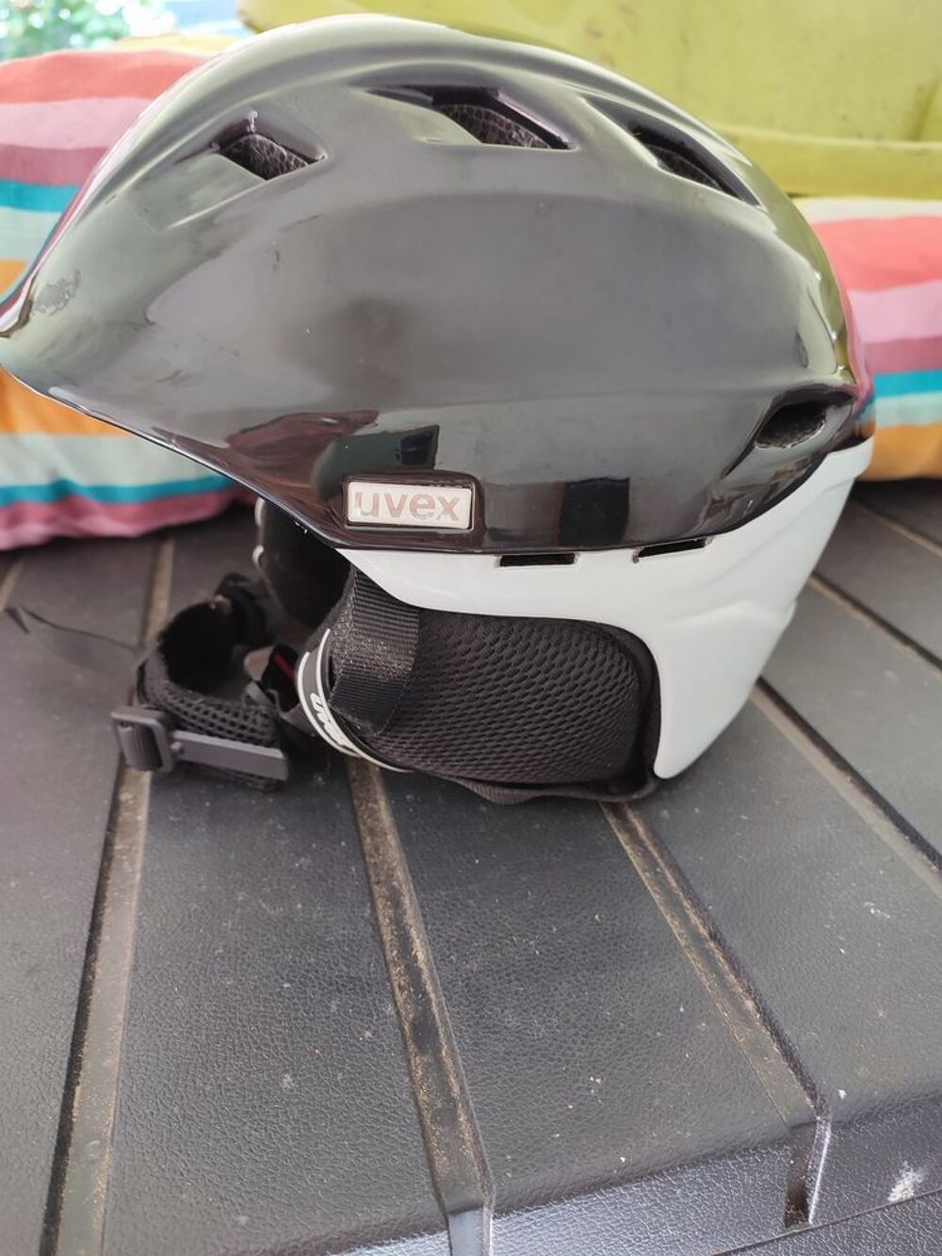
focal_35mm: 25
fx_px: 907
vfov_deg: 69.4
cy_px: 628
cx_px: 471
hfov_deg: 54.9
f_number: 1.9
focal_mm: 6.04
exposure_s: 1/33
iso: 151
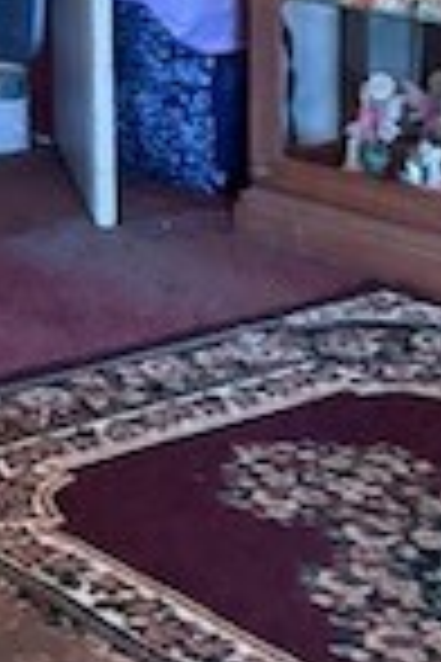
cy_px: -333
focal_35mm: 118
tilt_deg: -5.1
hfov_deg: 11.3
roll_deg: -0.3
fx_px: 2168
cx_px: -166
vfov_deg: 15.9
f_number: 1.6
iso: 500
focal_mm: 5.96
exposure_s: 1/40
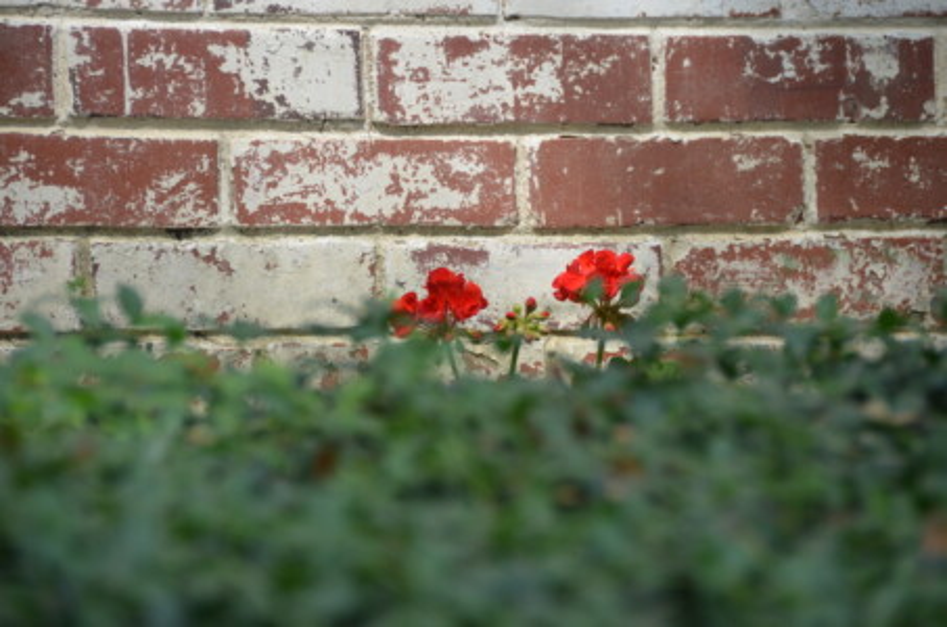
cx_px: 474
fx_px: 7875
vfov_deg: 4.6
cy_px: 314
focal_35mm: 300
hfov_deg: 6.9
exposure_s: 1/400
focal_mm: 200
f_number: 5.6
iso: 400
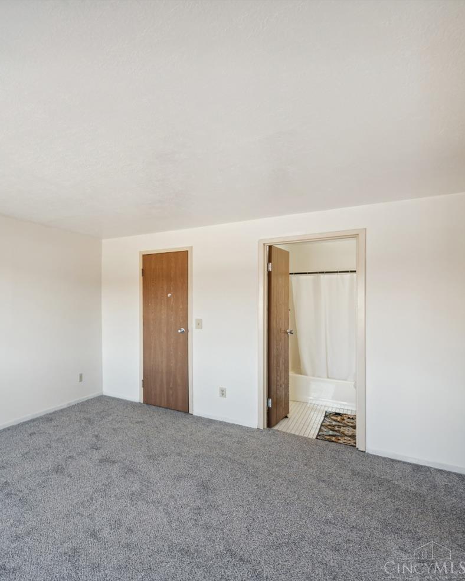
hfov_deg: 56.8
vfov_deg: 80.4
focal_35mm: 20
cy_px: 293
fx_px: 344
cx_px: 32
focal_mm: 14
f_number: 8
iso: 100
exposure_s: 1/8
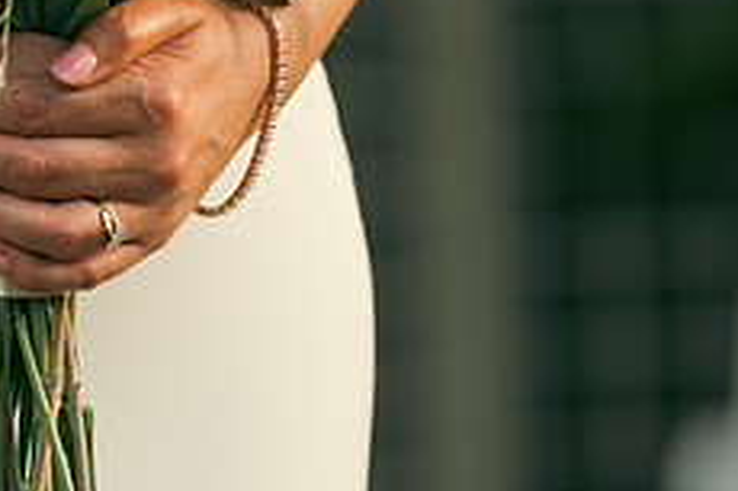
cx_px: 103
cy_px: 217
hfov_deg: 5.6
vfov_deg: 3.8
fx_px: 7497
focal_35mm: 366
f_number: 3.5
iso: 100
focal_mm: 145
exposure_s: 1/200
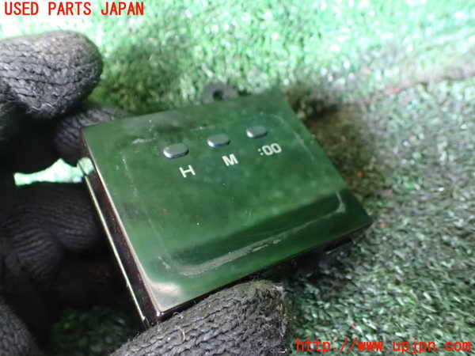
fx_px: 412
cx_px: 238
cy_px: 178
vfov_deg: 46.8
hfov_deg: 60.0
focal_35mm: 30
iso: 1600
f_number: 2.3
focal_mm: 5.4
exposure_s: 1/30
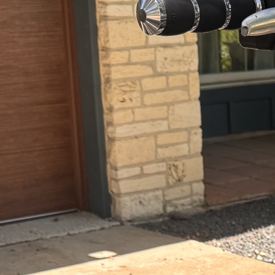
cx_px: 368
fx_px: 1195
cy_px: 507
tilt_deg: -27.3
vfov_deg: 12.0
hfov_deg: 12.7
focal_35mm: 133
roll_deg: -1.2
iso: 80
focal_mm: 6.76
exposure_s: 1/633
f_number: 1.78
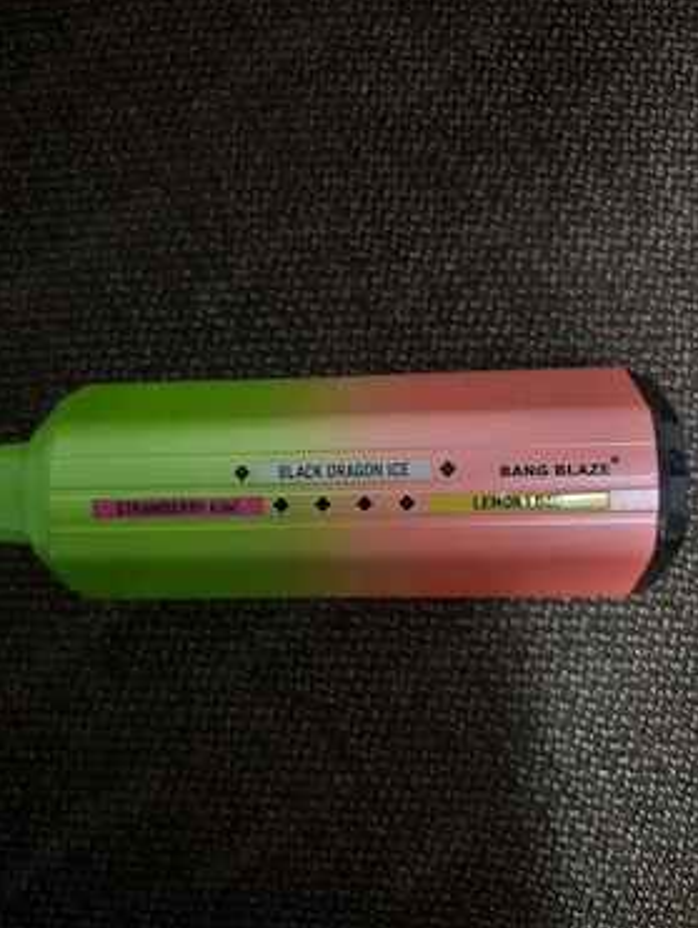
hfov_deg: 49.8
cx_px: 325
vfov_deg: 63.4
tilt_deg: -80.2
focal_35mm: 28
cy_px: 470
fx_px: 751
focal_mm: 5.96
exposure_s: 1/17
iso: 1000
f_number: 1.6
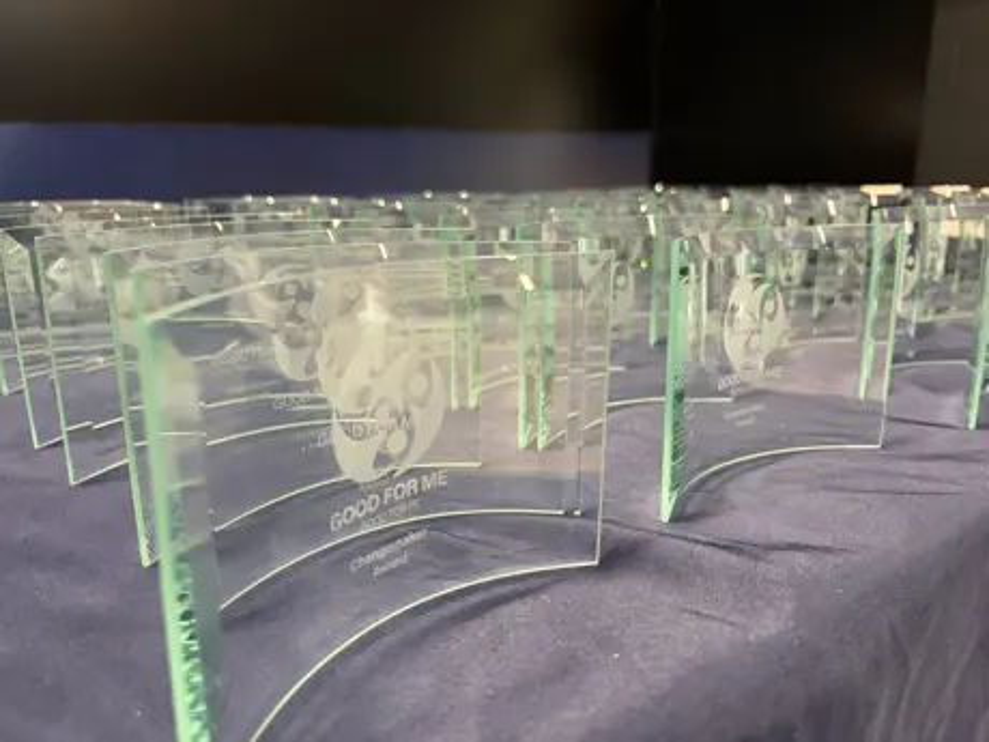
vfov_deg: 53.1
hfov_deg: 67.3
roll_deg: +1.5
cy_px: 371
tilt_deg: -14.9
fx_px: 743
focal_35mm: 26
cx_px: 494
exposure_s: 1/40
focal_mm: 5.96
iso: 400
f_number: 1.6
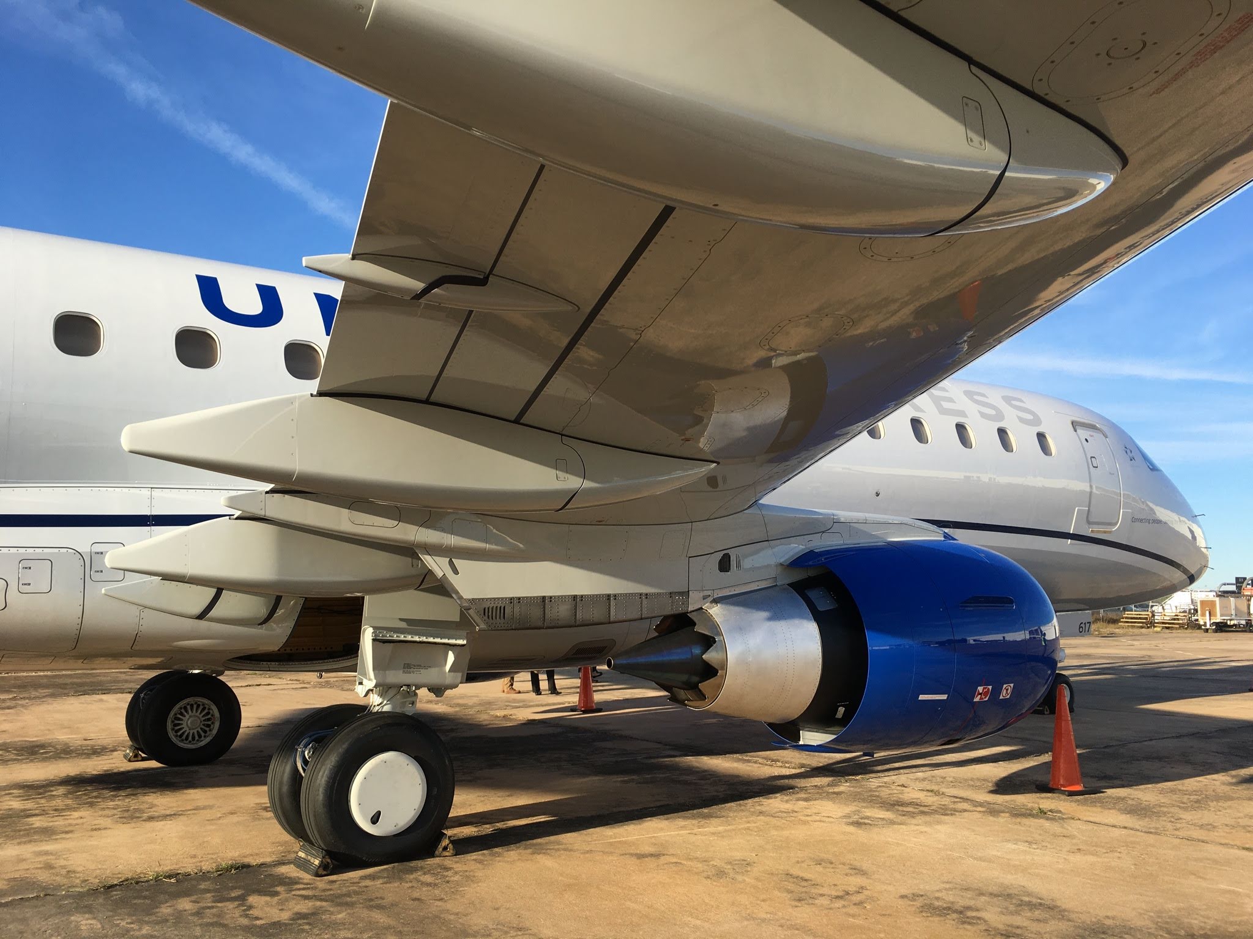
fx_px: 1050
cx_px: 626
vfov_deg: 48.2
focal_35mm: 29
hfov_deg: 61.7
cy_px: 470
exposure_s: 1/855
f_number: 2.2
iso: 25
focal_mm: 4.15
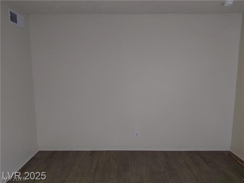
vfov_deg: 54.9
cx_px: 122
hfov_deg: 69.4
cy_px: 92
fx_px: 176
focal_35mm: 25
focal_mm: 4.69
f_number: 1.8
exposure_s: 1/30
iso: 320
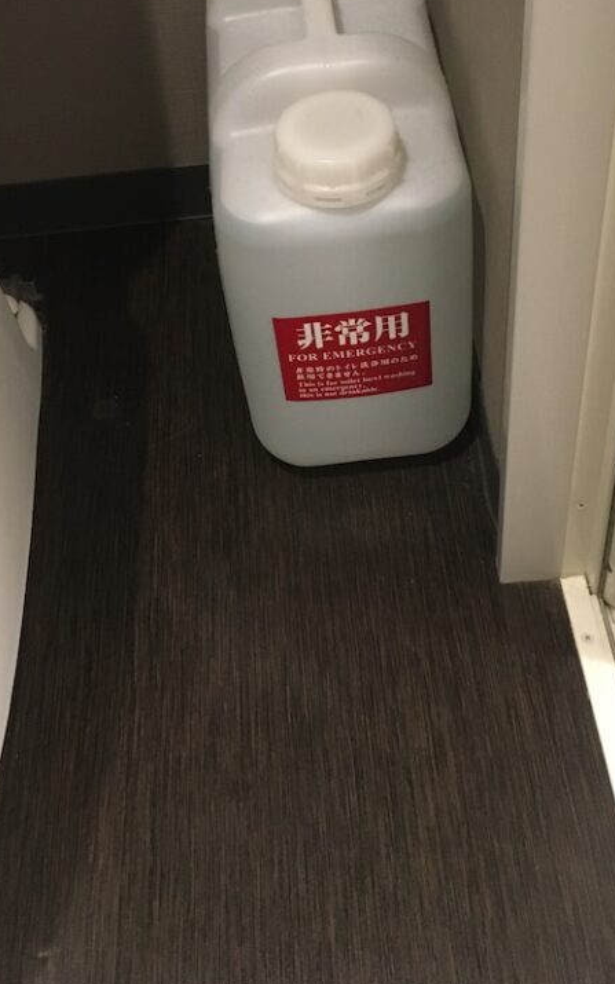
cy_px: 310
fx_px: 1180
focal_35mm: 44
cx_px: 292
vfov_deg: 44.4
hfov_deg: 29.2
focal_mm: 4.15
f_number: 2.2
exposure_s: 1/20
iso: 200
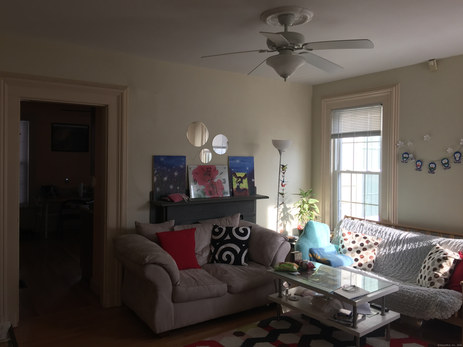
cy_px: 174
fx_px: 388
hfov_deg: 61.7
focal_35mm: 29
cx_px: 232
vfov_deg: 48.2
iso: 32
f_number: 2.2
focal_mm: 4.15
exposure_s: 1/50
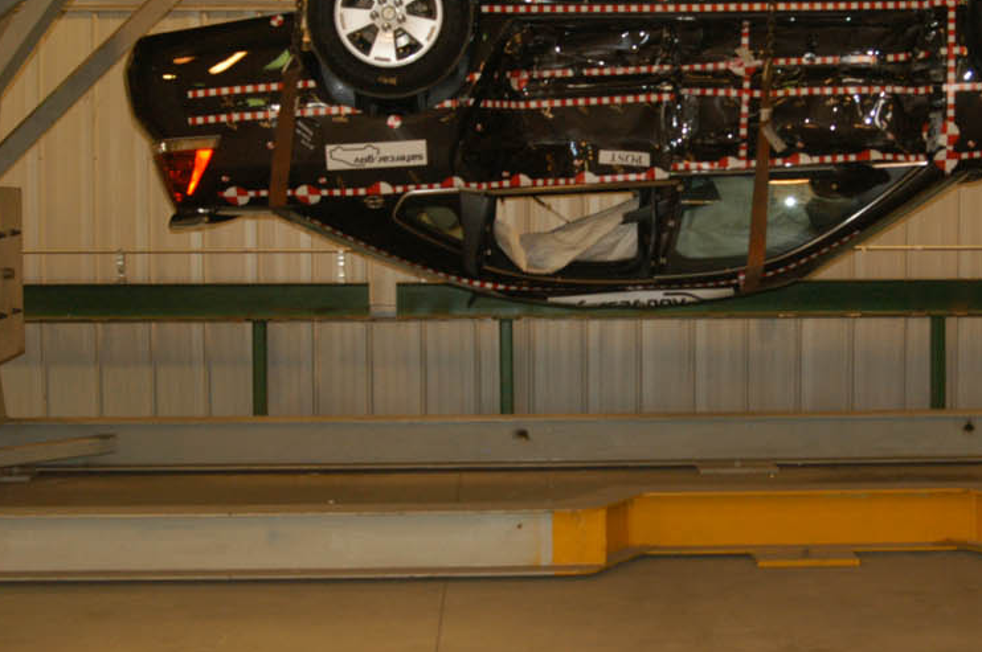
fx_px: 1989
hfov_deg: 27.6
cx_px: 660
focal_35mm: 73
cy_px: 261
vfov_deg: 18.6
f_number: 4.5
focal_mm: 24
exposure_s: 1/60
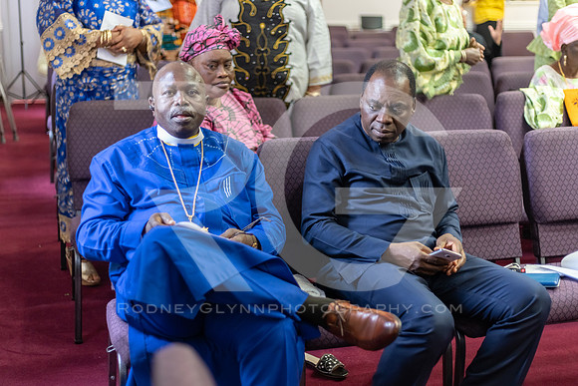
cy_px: 189
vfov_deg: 25.9
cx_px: 276
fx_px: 840
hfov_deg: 38.0
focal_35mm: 52
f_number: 1.8
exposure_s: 1/100
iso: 640
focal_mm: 50
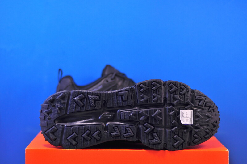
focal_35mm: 75
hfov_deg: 27.0
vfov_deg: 18.1
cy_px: 82
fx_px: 514
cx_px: 124
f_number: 2
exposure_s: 1/320
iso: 250
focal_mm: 50
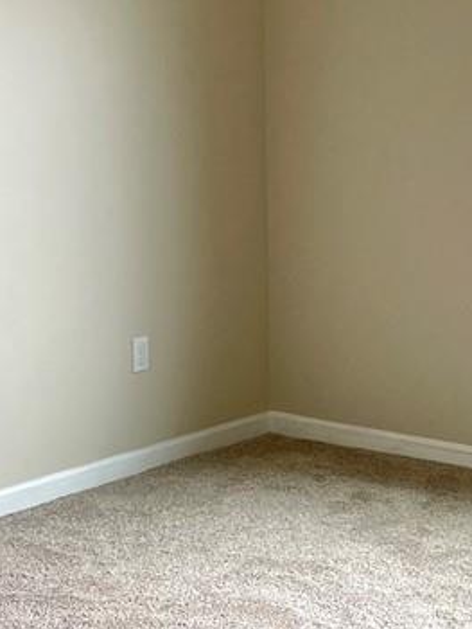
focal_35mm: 76
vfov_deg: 25.6
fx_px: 1380
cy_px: 343
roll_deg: -0.7
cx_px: 458
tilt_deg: -10.5
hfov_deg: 18.9
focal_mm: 4.2
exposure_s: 1/60
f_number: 1.6
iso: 400
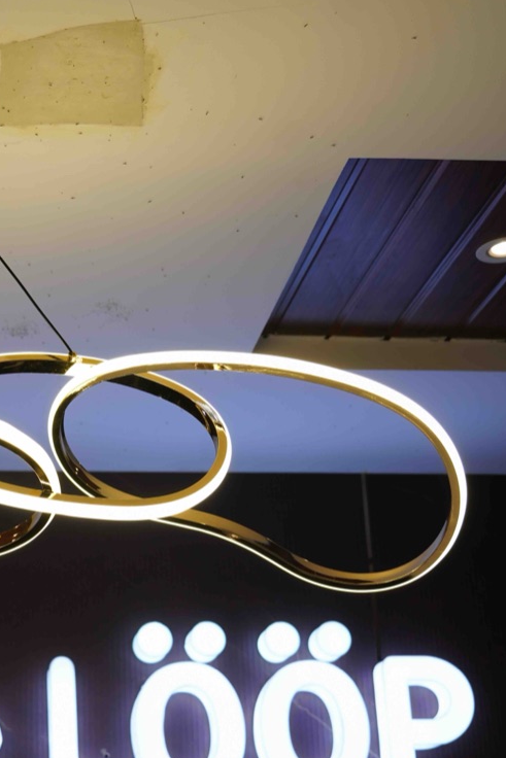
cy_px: 463
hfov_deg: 21.1
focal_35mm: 63
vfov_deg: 31.8
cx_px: 40
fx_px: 1328
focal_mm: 29
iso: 160
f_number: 4.5
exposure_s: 1/100
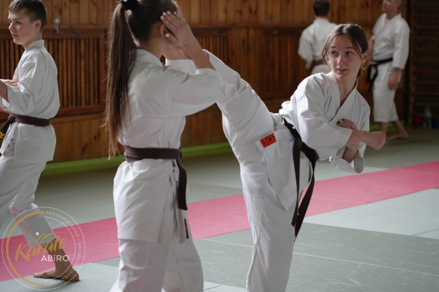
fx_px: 1280
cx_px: 220
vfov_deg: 13.0
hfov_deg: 19.5
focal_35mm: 105
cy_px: 146
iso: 1600
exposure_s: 1/160
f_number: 4
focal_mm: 105
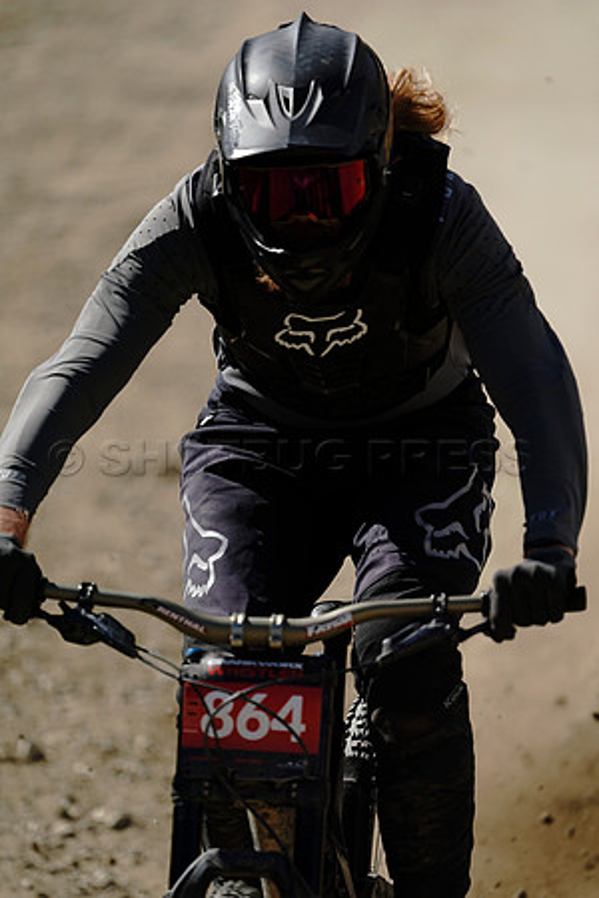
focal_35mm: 600
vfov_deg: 3.4
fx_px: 14974
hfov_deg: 2.3
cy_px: 449
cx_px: 300
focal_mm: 600
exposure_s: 1/2000
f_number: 4
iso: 200
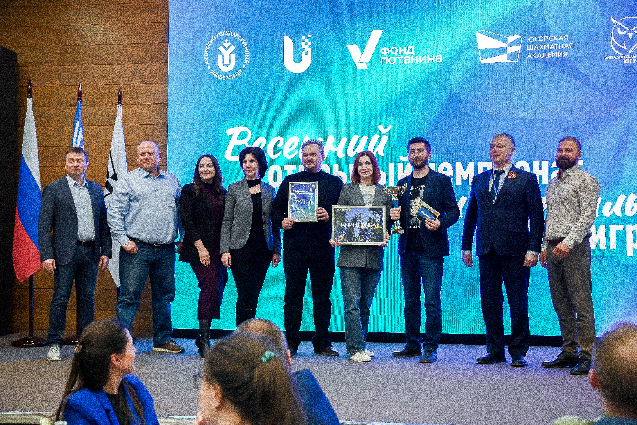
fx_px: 885
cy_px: 212
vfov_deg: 27.0
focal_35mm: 50
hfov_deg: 39.6
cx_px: 318
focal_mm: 50
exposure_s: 1/400
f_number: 4
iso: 2500
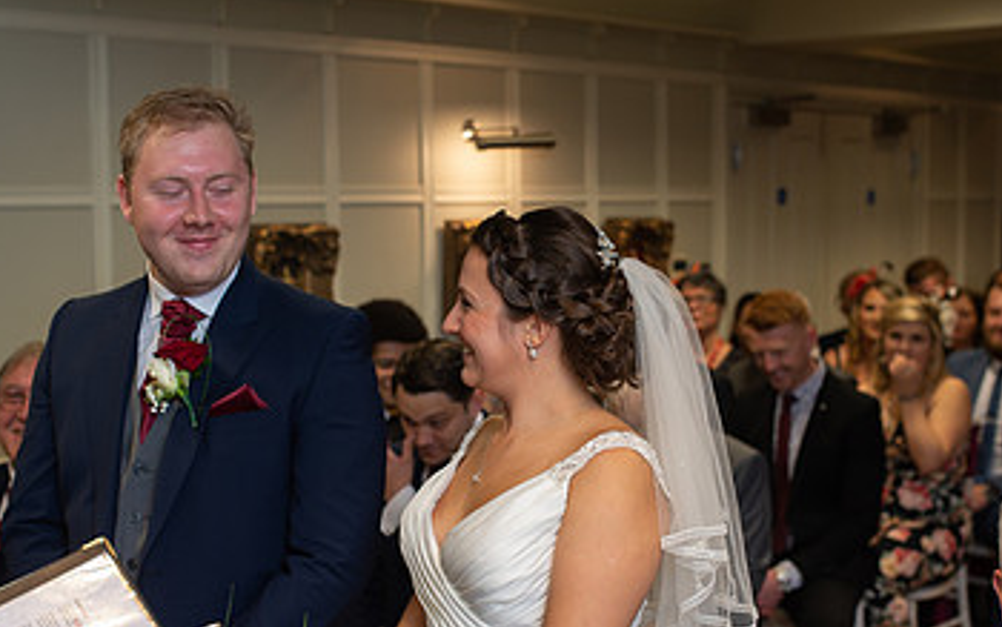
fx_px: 1612
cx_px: 492
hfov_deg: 34.5
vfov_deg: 22.0
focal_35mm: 59
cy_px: 355
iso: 400
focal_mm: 35
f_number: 3.2
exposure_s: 1/100
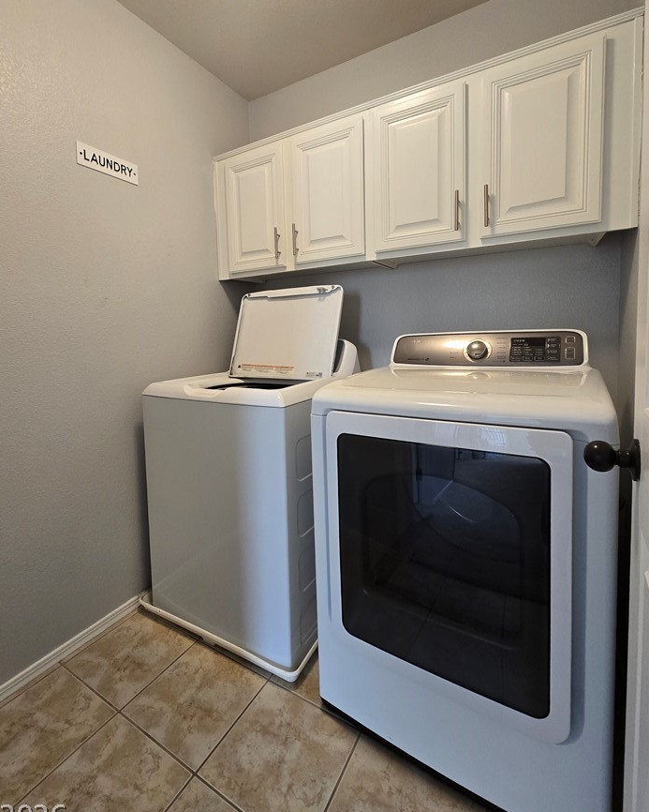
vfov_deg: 96.3
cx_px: 291
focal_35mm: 15
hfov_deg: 83.8
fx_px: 360
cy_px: 356
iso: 160
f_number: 2.2
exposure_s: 1/60
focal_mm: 2.2
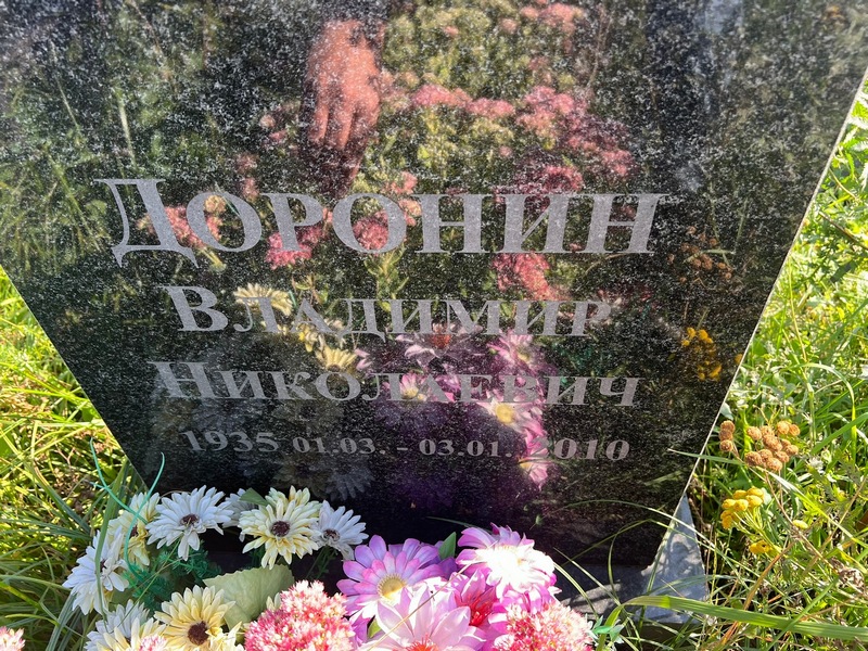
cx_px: 434
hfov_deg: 67.3
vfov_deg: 53.1
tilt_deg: -44.9
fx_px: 652
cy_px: 326
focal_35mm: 26
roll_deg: +1.7
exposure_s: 1/261
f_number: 1.5
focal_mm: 5.7
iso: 40
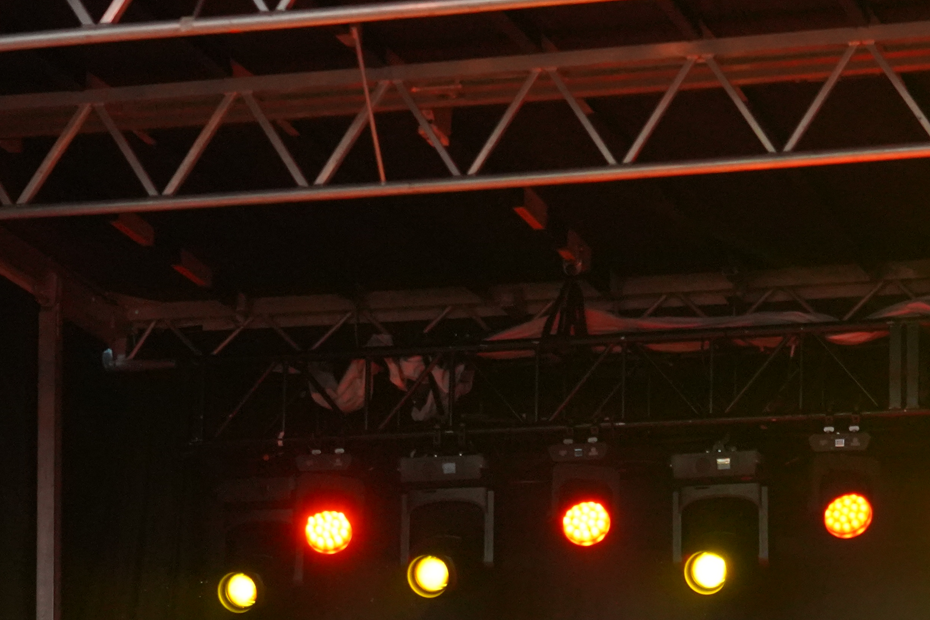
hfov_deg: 17.4
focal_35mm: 117
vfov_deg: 11.5
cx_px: 633
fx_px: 3022
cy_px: 710
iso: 6400
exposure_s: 1/160
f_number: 4
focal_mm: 48
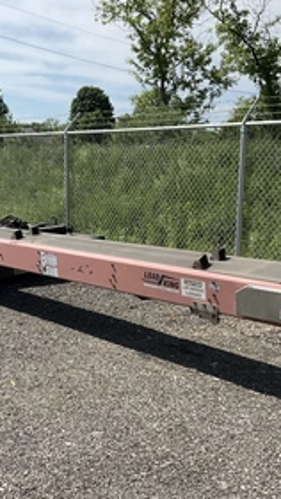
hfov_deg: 26.3
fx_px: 596
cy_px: 261
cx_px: 85
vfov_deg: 45.5
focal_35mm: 45
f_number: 1.8
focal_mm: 3
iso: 25
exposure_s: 1/1786
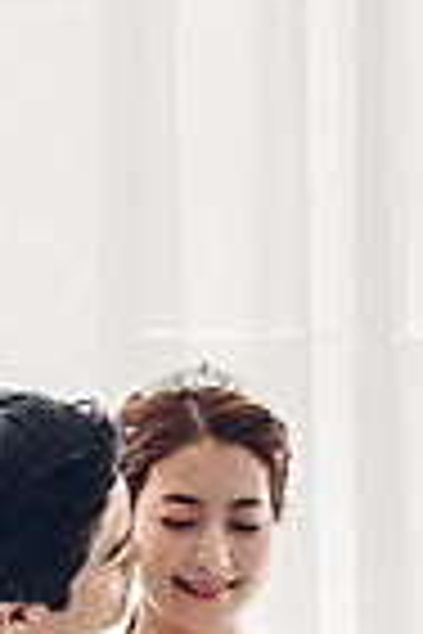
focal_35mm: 156
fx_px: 2749
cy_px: 351
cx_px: -65
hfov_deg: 8.7
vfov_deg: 13.2
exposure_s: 1/125
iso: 250
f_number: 4.5
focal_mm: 55
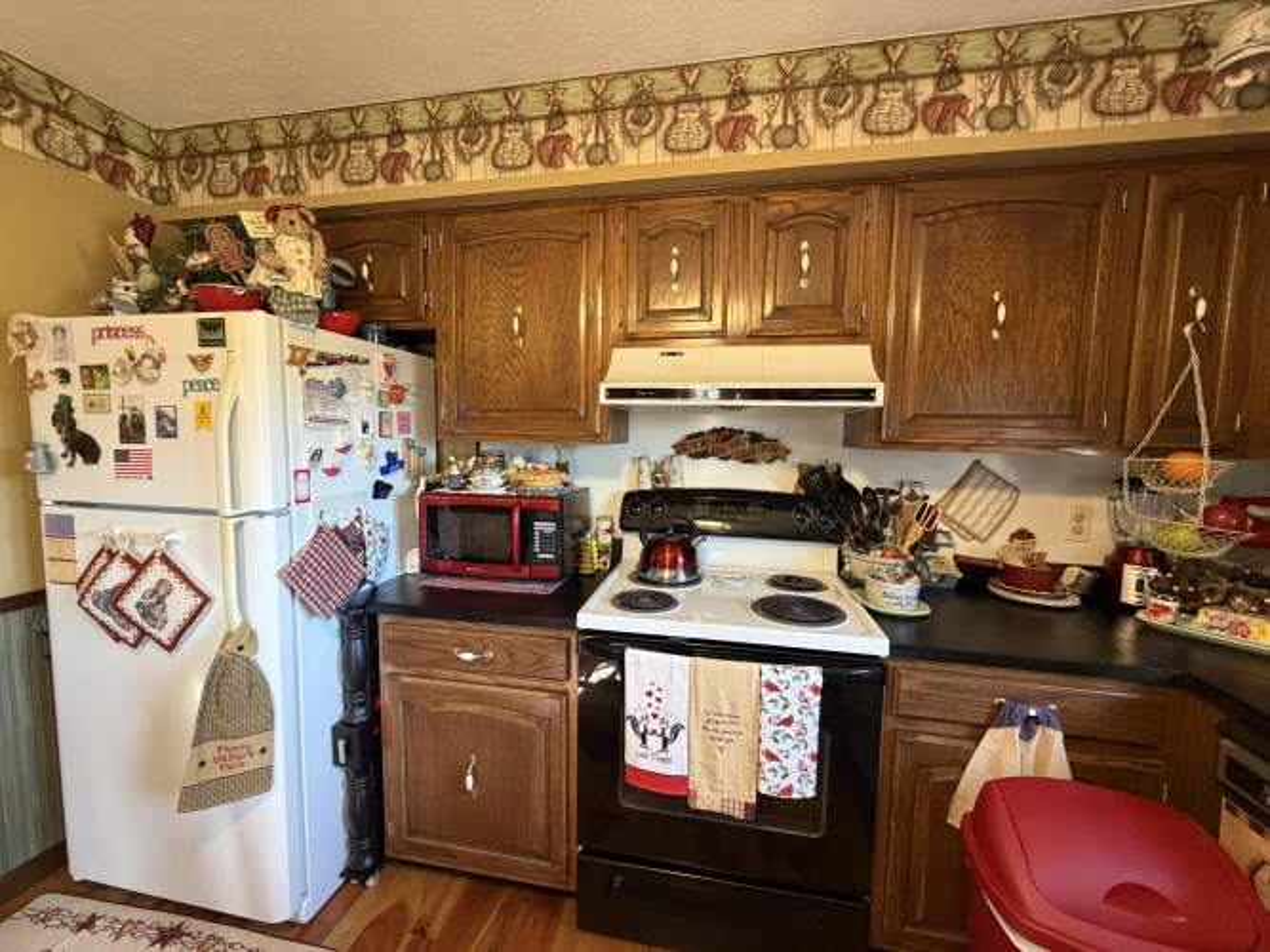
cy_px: 476
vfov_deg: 85.7
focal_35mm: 14
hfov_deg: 102.1
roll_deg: -0.8
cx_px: 635
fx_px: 514
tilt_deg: -4.8
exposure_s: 1/60
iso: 400
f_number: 2.2
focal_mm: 2.22
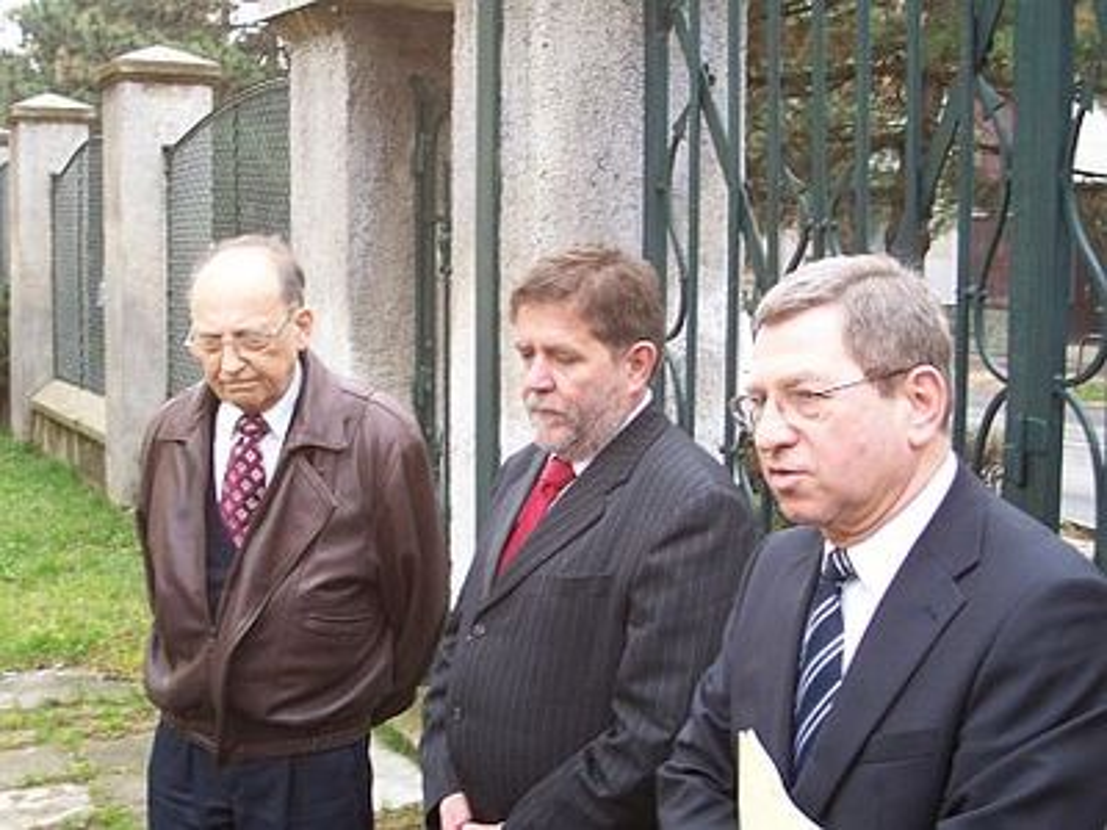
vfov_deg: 27.5
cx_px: 554
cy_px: 415
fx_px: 1695
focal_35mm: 53
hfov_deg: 36.2
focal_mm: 8.6
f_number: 3.4
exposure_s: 1/45
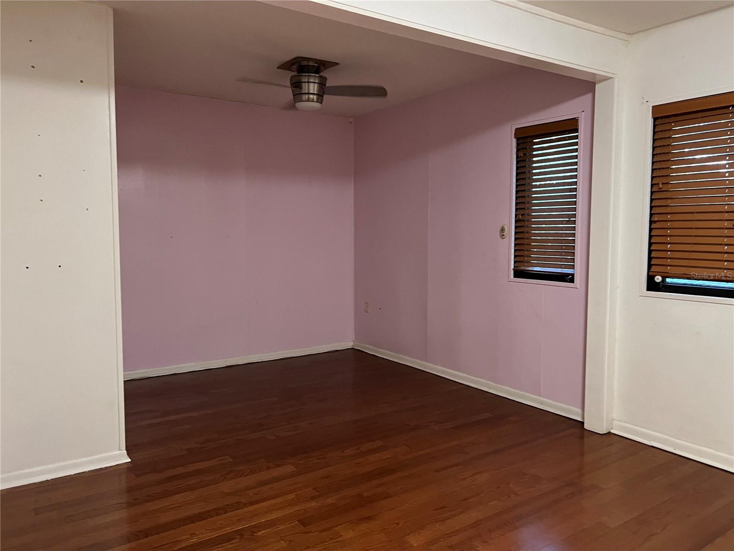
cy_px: 276
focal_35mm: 26
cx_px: 367
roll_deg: +1.0
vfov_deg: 53.1
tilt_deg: -0.8
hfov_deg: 67.3
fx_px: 551
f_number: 1.5
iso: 400
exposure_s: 1/40
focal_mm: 5.7
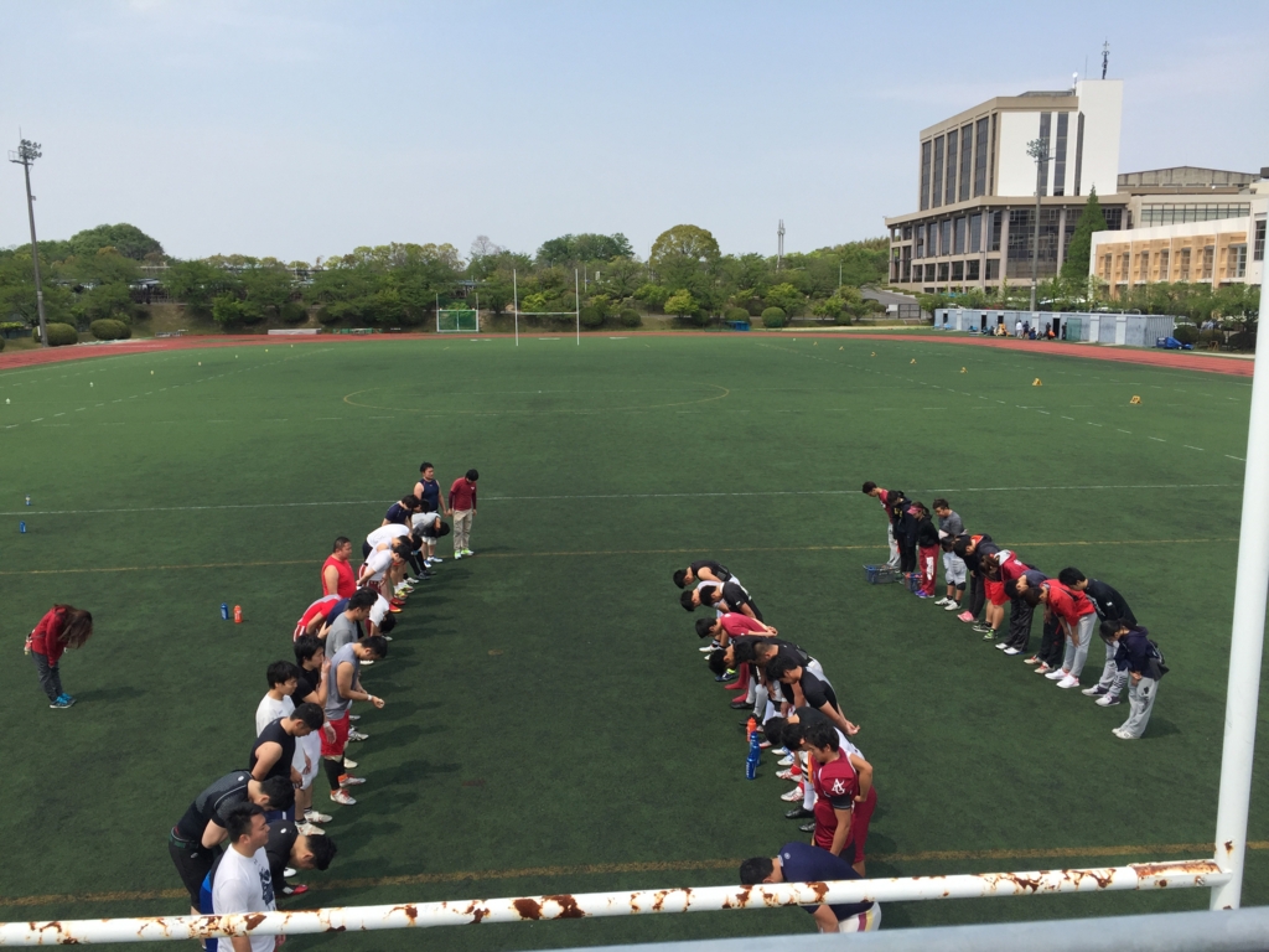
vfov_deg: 48.2
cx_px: 634
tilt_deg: -10.2
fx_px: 1063
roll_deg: -0.9
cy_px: 476
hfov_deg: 61.7
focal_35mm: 29
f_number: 2.2
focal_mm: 4.15
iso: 32
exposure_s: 1/1980
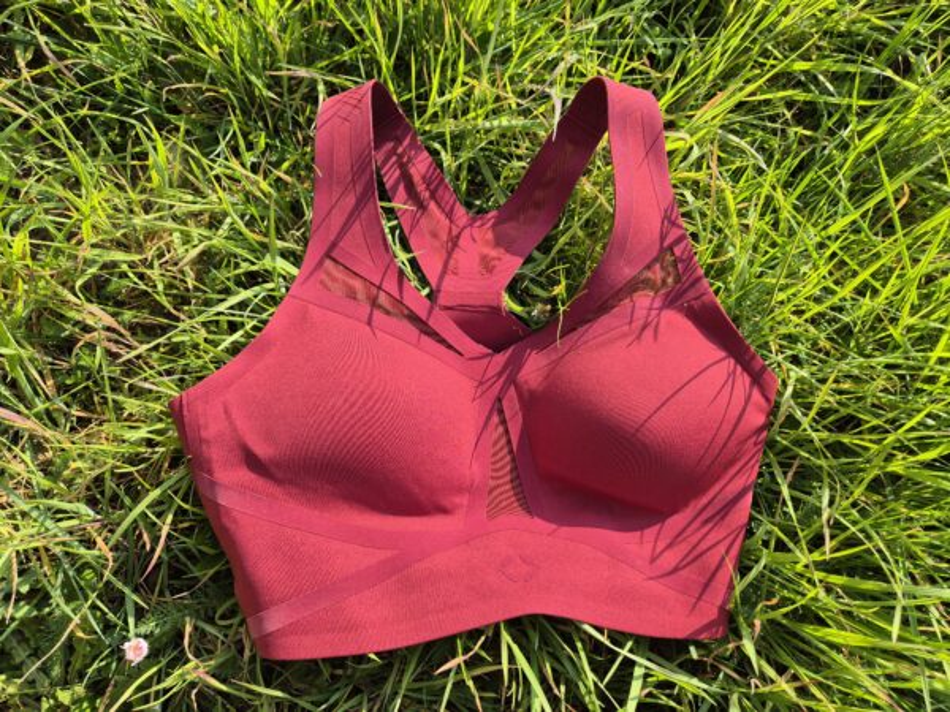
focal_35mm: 23
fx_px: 631
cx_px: 475
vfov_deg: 58.9
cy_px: 356
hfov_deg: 73.9
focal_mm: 5.4
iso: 25
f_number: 1.8
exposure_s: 1/594
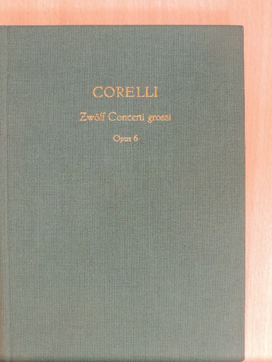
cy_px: 181
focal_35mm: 60
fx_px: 629
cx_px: 136
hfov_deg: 24.4
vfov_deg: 32.2
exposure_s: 1/10
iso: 800
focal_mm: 10.7
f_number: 4.2
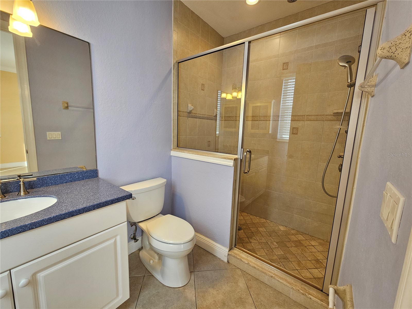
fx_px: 155
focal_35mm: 13
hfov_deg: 106.2
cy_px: 154
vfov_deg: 89.9
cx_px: 206
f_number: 2.2
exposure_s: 1/60
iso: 80
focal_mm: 2.2
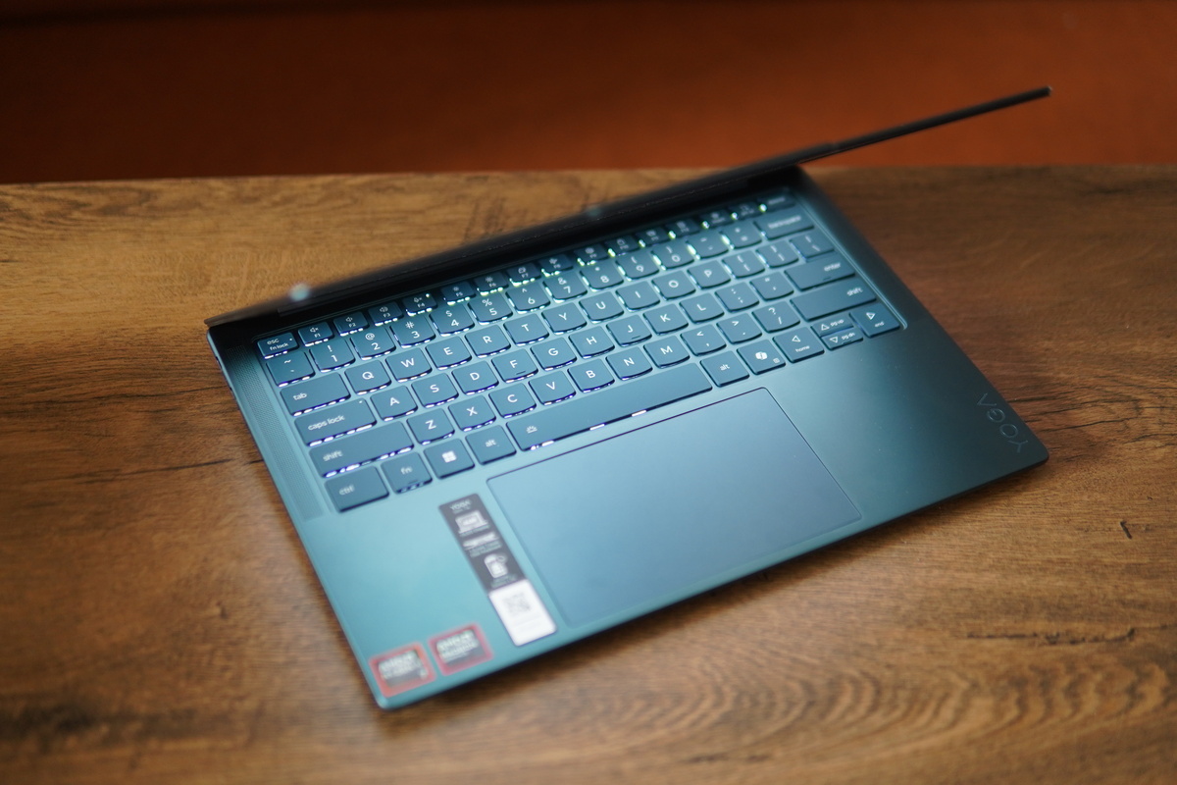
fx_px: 1471
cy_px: 392
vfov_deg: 29.9
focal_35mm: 45
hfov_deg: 43.6
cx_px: 588
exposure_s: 1/400
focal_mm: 30
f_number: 1.4
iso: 640
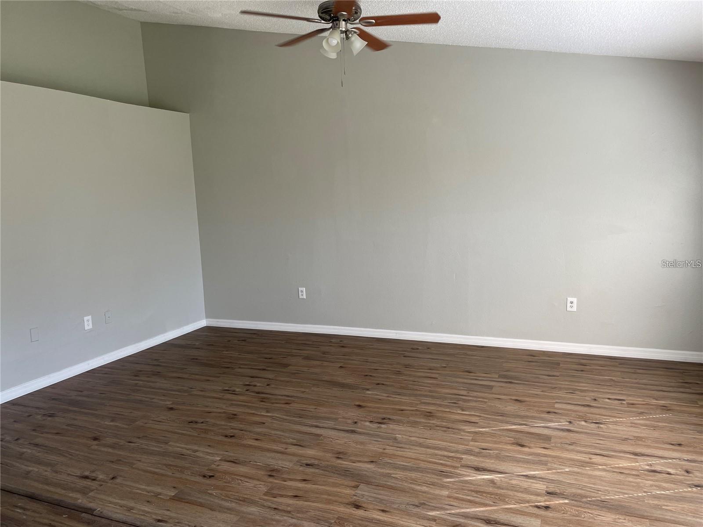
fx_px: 528
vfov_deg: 53.1
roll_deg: +2.1
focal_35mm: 26
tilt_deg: -9.2
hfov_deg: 67.3
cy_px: 264
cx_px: 352
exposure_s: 1/177
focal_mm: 4.2
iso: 32
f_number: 1.6
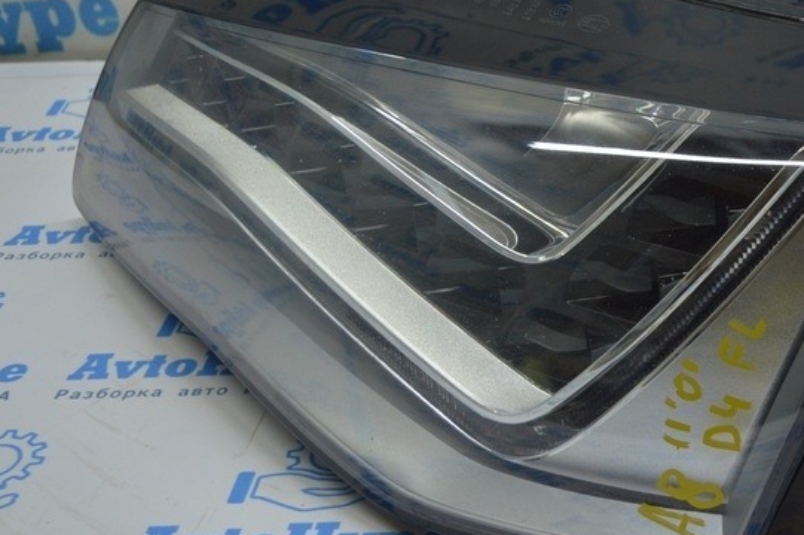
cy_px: 234
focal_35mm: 71
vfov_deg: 19.2
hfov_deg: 27.7
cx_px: 690
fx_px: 1583
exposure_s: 1/125
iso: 400
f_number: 4
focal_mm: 25
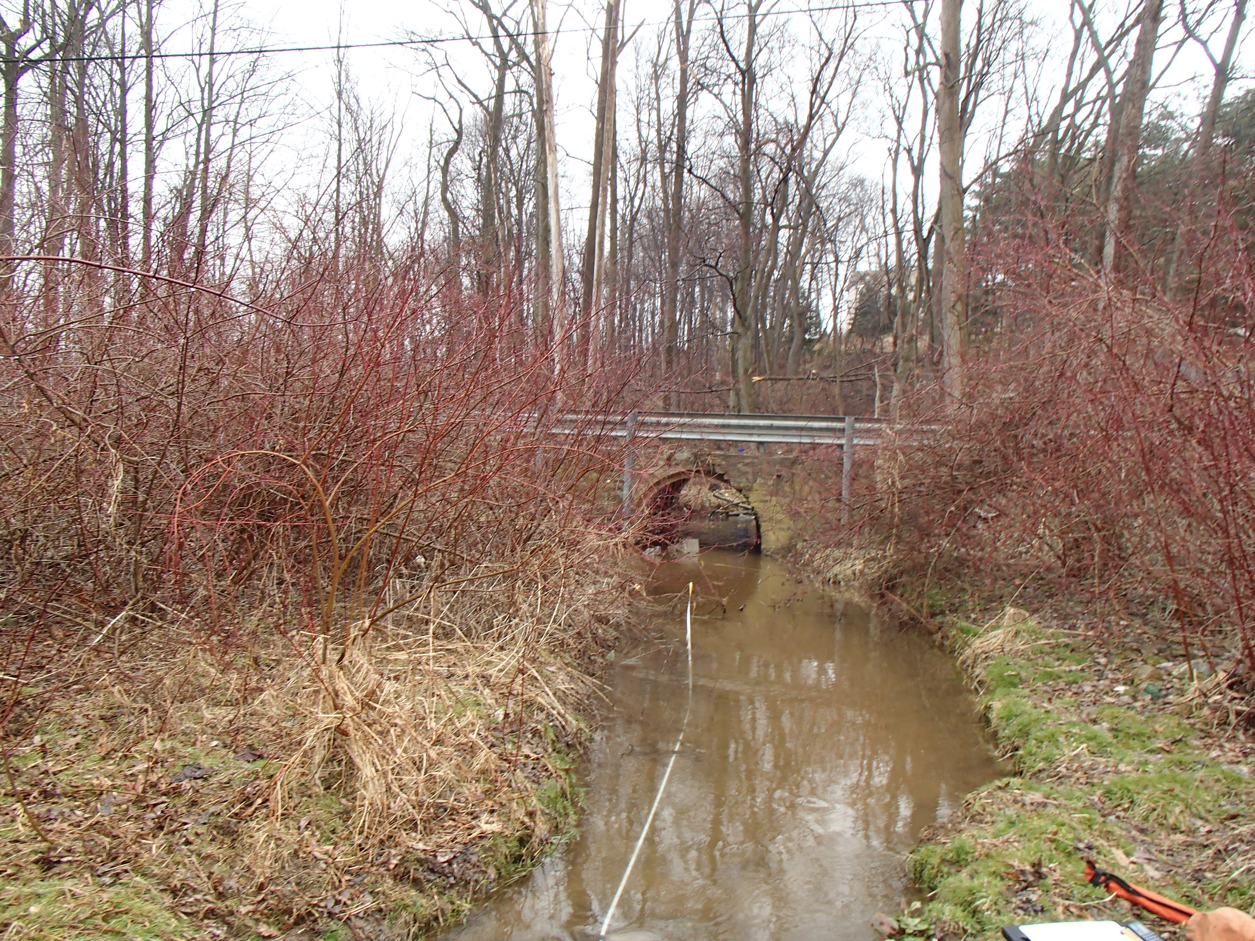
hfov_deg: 63.4
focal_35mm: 28
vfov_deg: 49.7
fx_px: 1015
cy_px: 470
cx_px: 628
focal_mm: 5
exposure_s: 1/100
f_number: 3.9
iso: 100
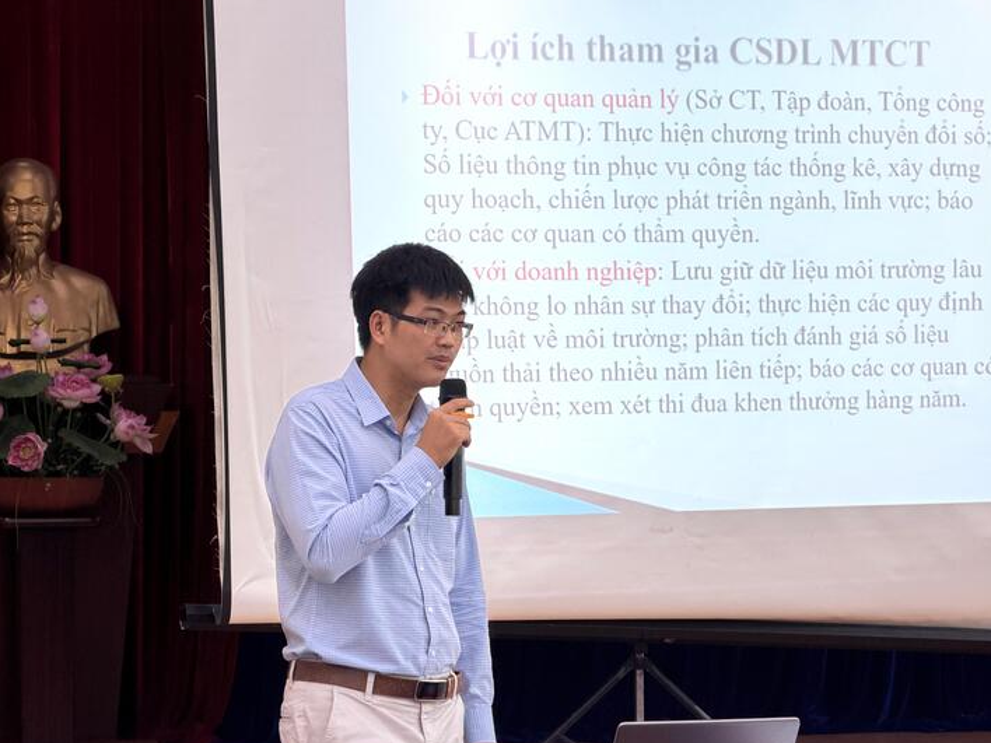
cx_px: 447
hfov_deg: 17.4
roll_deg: +0.6
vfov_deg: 13.1
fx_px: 3235
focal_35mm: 113
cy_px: 397
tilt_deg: -0.9
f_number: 2.8
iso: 160
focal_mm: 16.89
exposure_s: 1/100
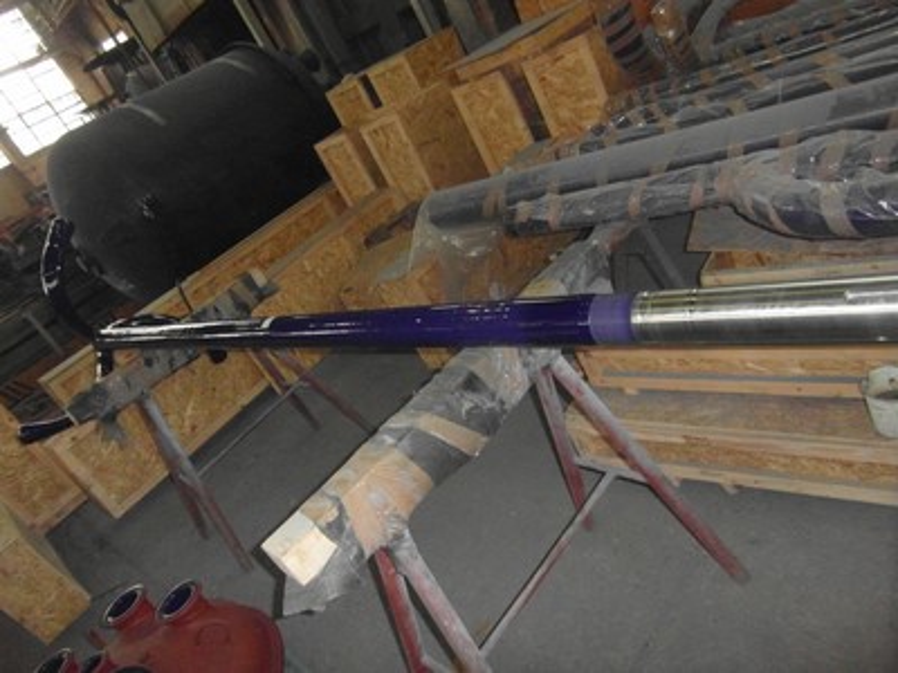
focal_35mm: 24
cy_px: 336
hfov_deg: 71.6
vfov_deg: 56.8
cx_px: 449
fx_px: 623
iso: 640
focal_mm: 4
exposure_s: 1/30
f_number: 3.2
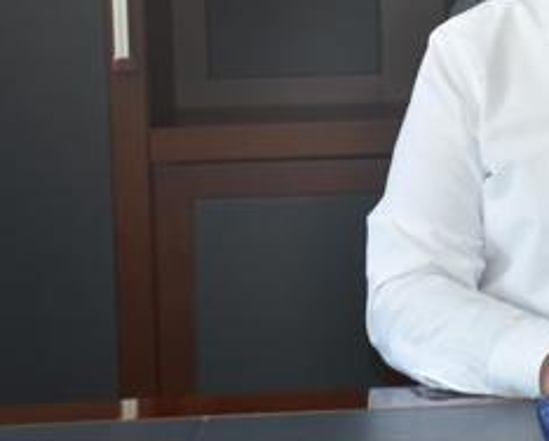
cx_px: 642
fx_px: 2279
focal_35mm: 140
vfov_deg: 11.0
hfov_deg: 13.4
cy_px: 59
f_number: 4.2
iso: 400
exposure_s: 1/80
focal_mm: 38
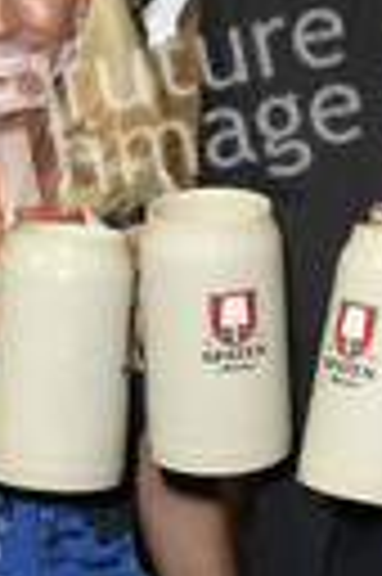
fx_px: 2984
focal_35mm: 187
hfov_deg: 7.3
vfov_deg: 11.0
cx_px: 261
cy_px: 342
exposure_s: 1/160
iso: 1000
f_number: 6.3
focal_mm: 40
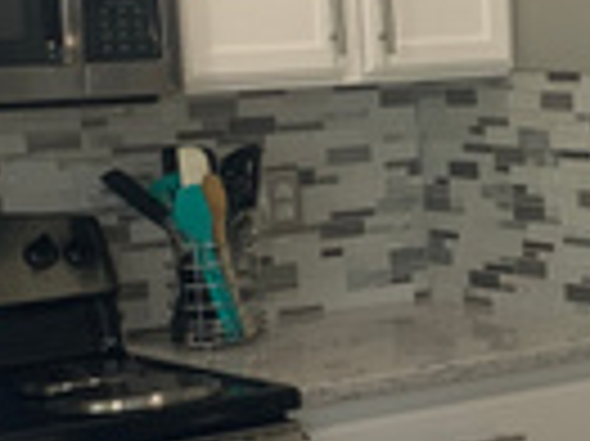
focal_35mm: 127
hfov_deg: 15.1
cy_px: 400
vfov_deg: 11.6
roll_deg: +1.6
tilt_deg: -12.7
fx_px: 2163
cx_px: 658
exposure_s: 1/60
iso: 100
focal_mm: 4.25
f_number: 1.8
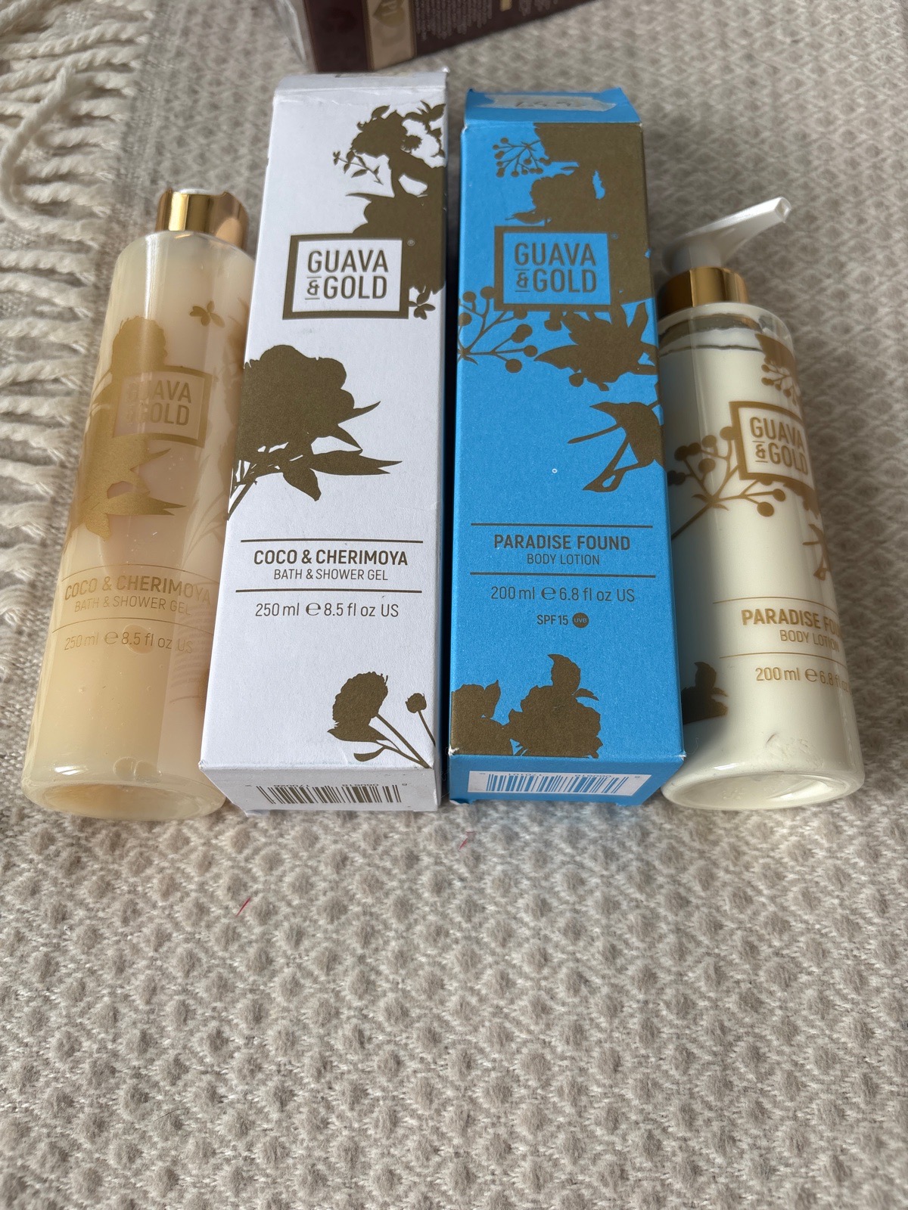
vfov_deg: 67.3
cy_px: 605
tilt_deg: -66.5
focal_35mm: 26
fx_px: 909
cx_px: 454
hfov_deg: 53.1
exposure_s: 1/148
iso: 32
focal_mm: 5.96
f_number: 1.6
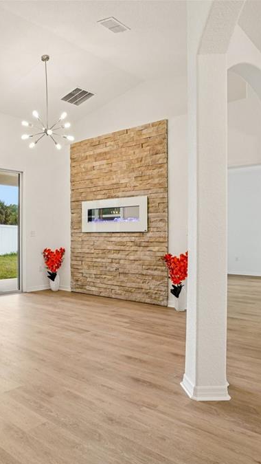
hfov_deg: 41.6
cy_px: 234
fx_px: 332
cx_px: 65
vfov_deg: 69.8
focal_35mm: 27
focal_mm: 17
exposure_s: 1/30
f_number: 9
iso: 250
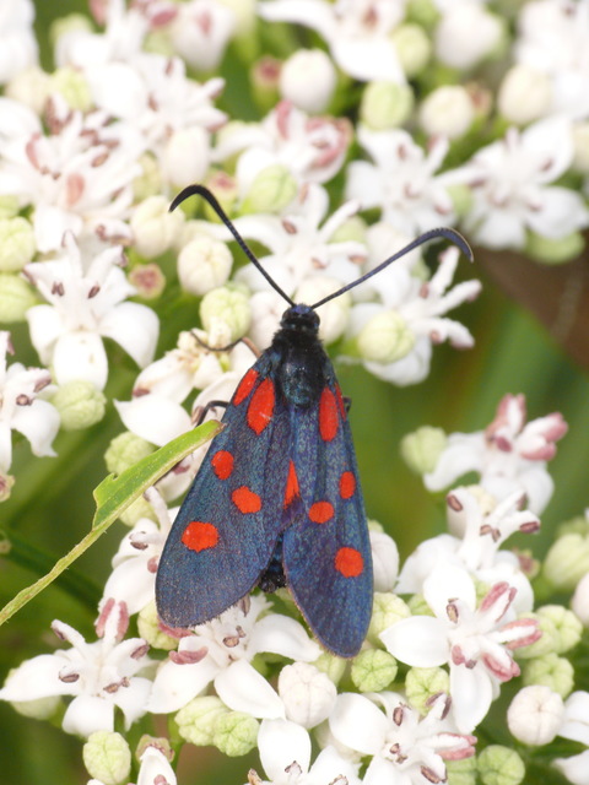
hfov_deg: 8.9
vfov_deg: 11.9
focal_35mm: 166
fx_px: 3766
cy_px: 392
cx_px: 294
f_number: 7.1
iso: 200
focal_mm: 35.1
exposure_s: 1/160
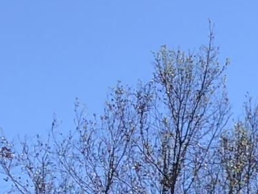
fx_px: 1625
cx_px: 762
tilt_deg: +2.5
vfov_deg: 6.1
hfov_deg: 7.9
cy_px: 670
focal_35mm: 218
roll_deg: -0.3
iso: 20
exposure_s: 1/1080
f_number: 1.8
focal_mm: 3.99
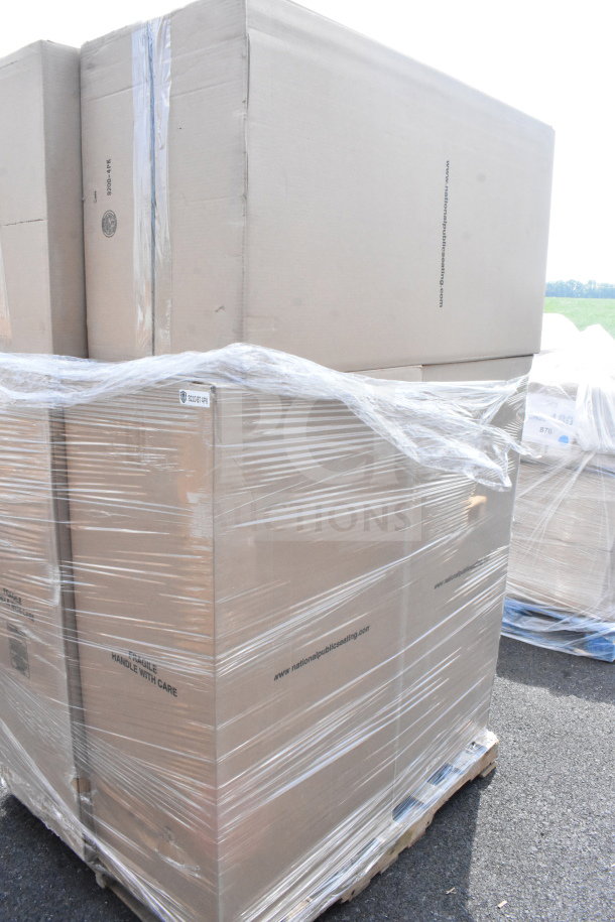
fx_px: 692
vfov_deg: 67.4
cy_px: 461
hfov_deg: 47.9
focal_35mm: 27
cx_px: 308
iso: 6400
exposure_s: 1/1000
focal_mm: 18
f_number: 16
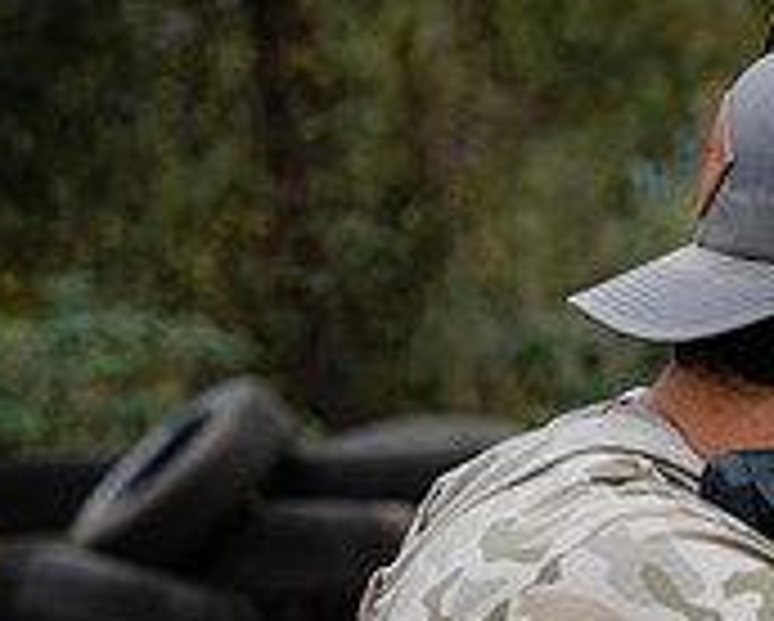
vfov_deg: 9.8
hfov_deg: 11.5
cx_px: 1251
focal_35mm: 158
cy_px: 511
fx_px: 3623
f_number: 4
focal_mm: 50
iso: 320
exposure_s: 1/400
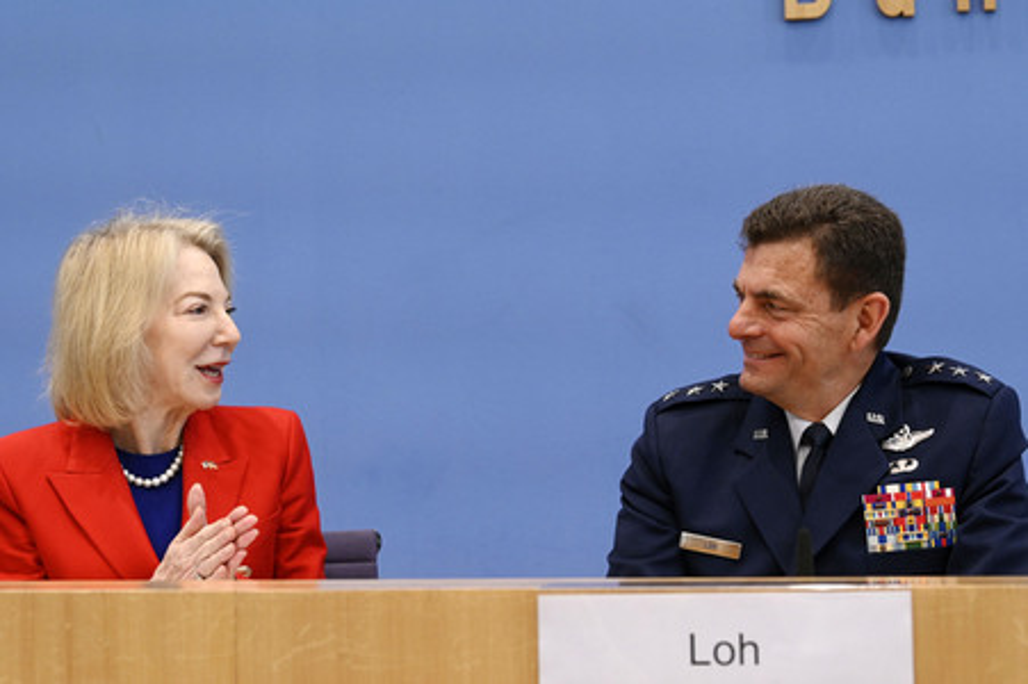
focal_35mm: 70
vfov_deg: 19.4
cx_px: 514
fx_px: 1997
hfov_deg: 28.9
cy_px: 342
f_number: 7.1
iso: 4000
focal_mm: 70
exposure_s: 1/400
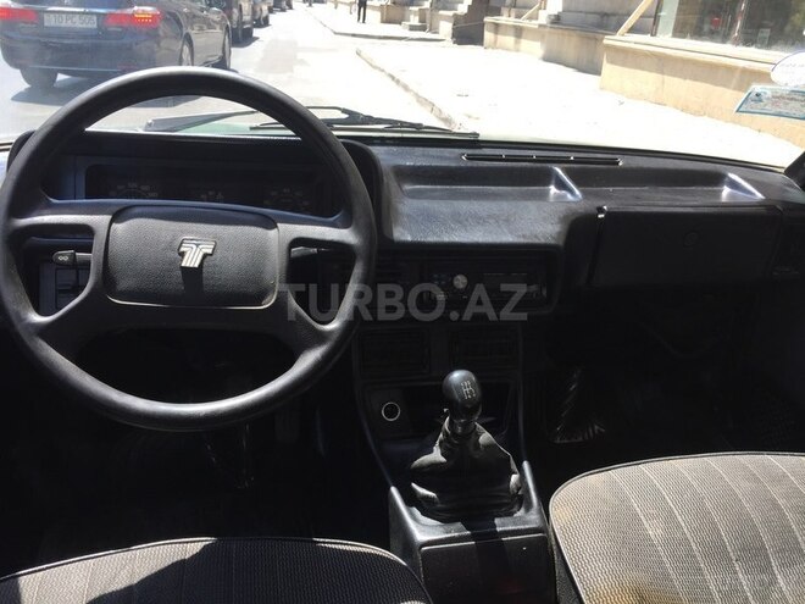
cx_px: 402
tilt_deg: -22.6
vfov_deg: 48.2
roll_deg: -4.3
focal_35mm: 29
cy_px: 302
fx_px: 674
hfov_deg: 61.7
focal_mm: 4.15
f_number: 2.2
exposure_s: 1/311
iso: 32
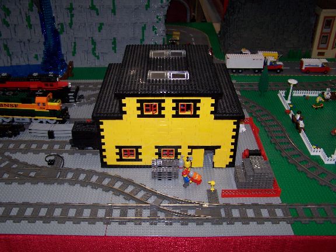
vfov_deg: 37.7
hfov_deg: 49.0
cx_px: 168
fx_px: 369
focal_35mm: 38
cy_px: 126
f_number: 2.8
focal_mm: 6.3
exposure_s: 1/60
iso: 140
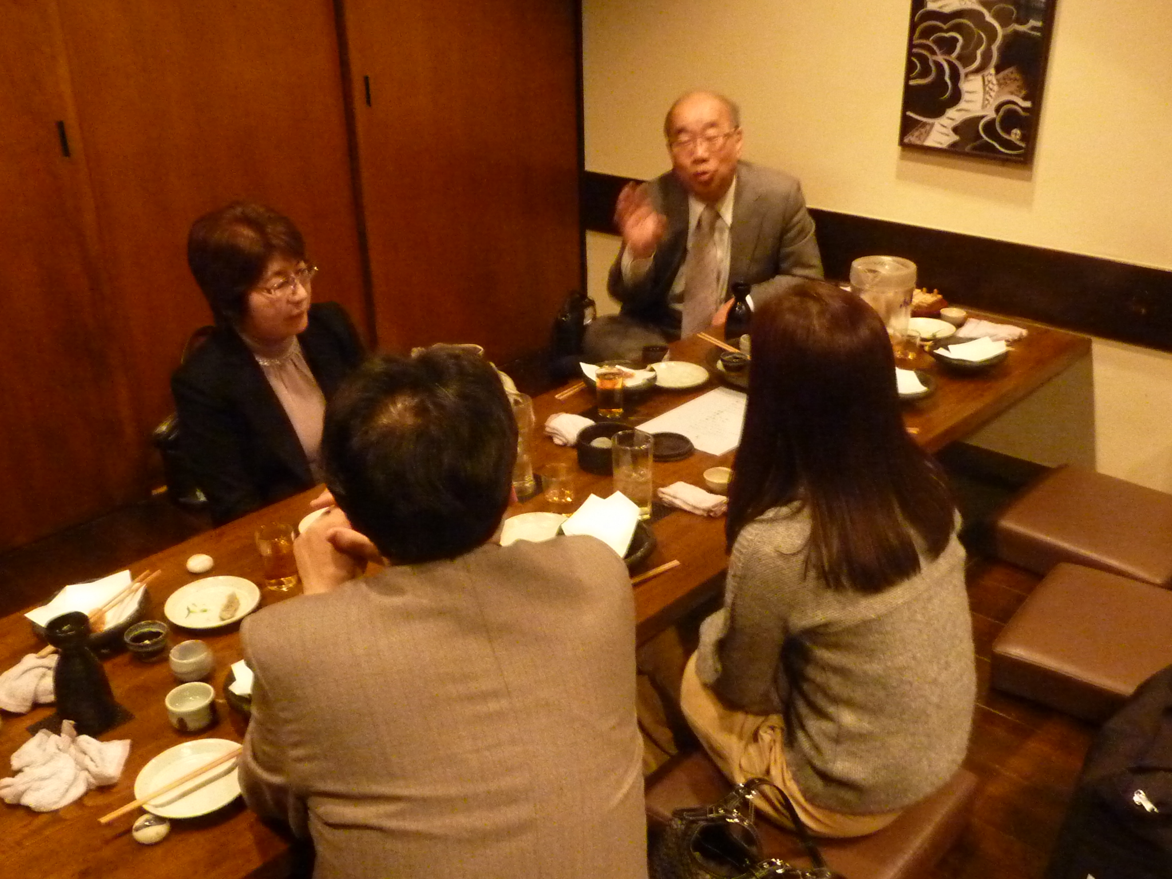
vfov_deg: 42.9
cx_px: 586
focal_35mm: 33
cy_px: 440
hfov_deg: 55.4
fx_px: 1117
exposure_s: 1/15
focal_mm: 4.1
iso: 800
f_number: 3.3
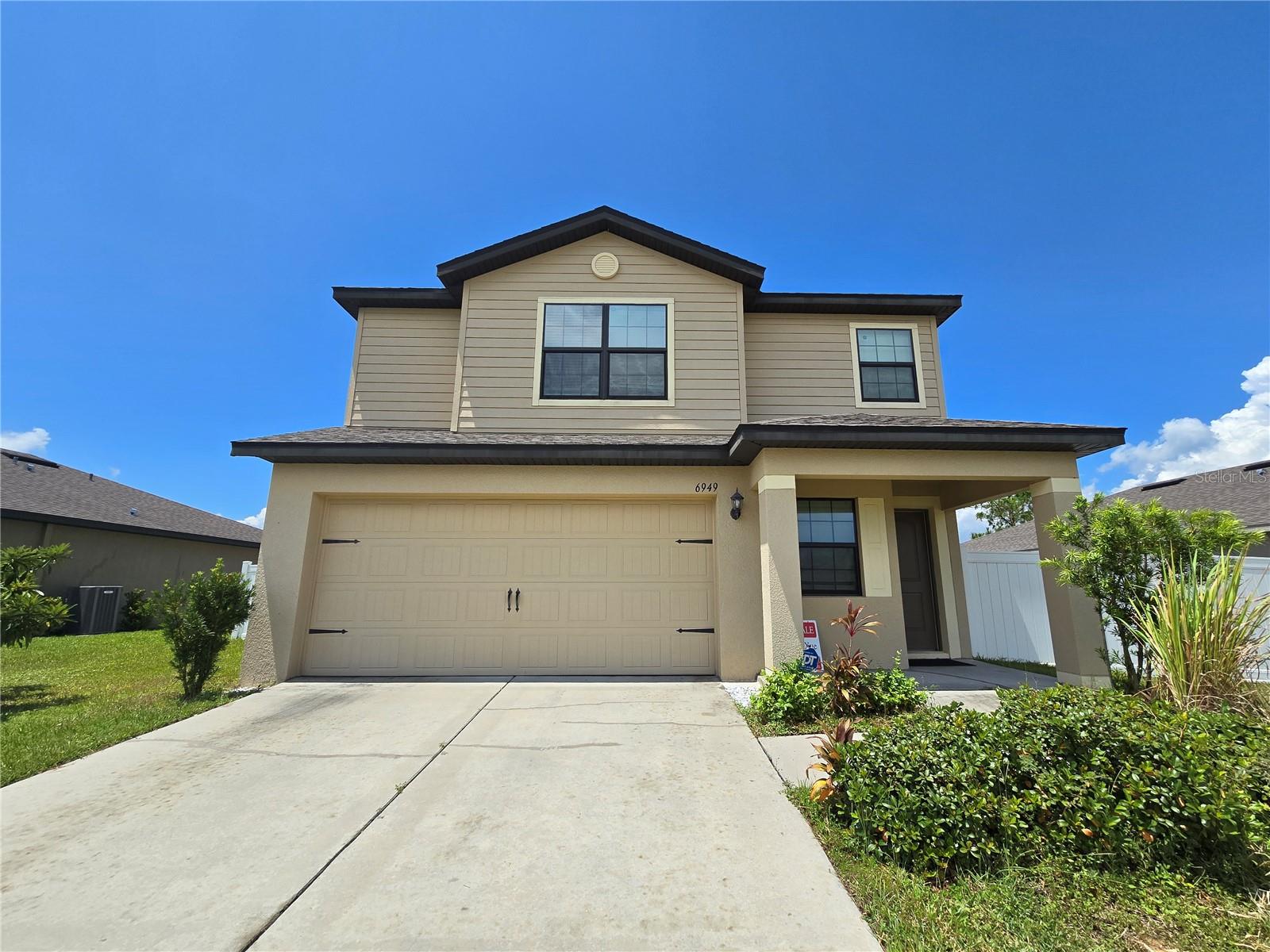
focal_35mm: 13
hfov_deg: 106.2
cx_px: 635
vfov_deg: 89.9
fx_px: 477
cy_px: 476
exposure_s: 1/3059
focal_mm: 2.2
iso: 50
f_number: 2.2
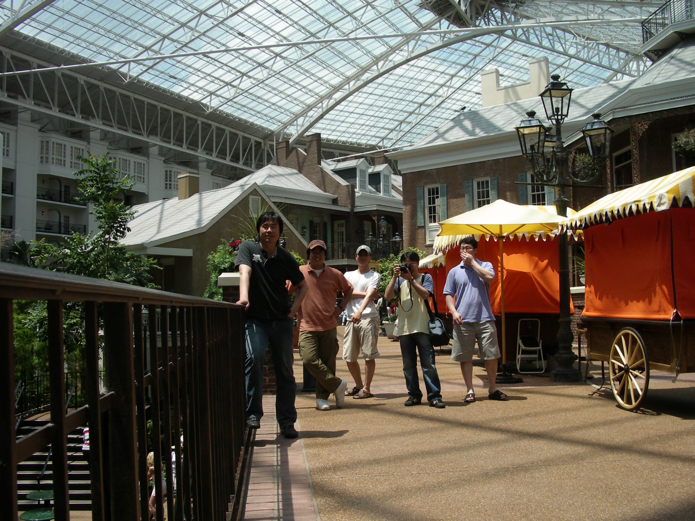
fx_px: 703
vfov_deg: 40.7
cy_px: 260
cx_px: 348
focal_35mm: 35
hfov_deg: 52.6
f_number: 4.3
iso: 80
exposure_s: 1/250
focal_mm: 5.8
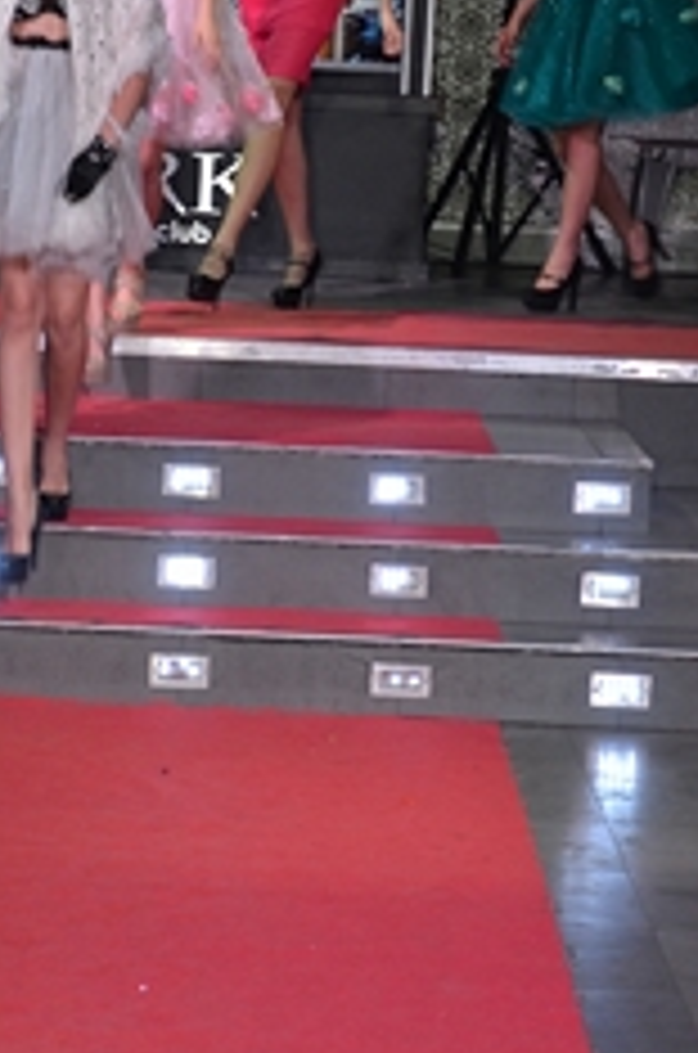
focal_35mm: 140
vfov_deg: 14.7
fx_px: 4090
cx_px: 266
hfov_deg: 9.8
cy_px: 526
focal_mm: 42
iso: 500
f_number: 4.8
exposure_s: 1/60
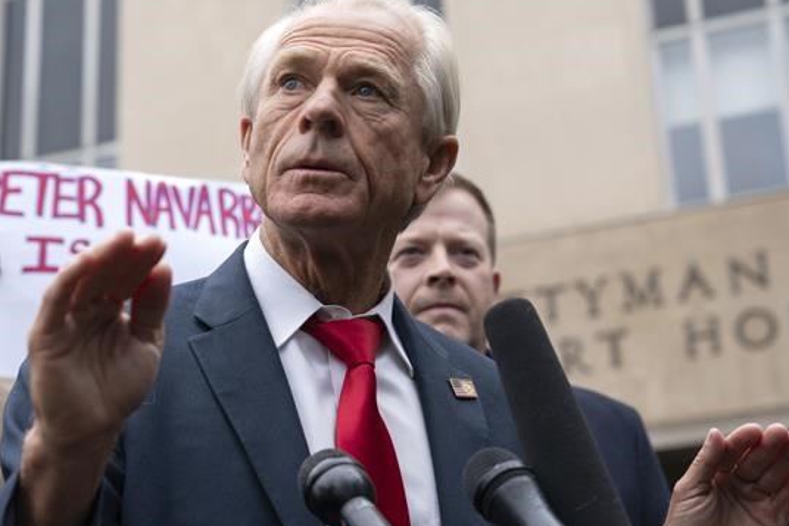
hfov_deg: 27.4
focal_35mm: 74
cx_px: 383
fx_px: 1621
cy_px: 264
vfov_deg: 18.4
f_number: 4.5
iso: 800
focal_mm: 61
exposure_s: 1/400
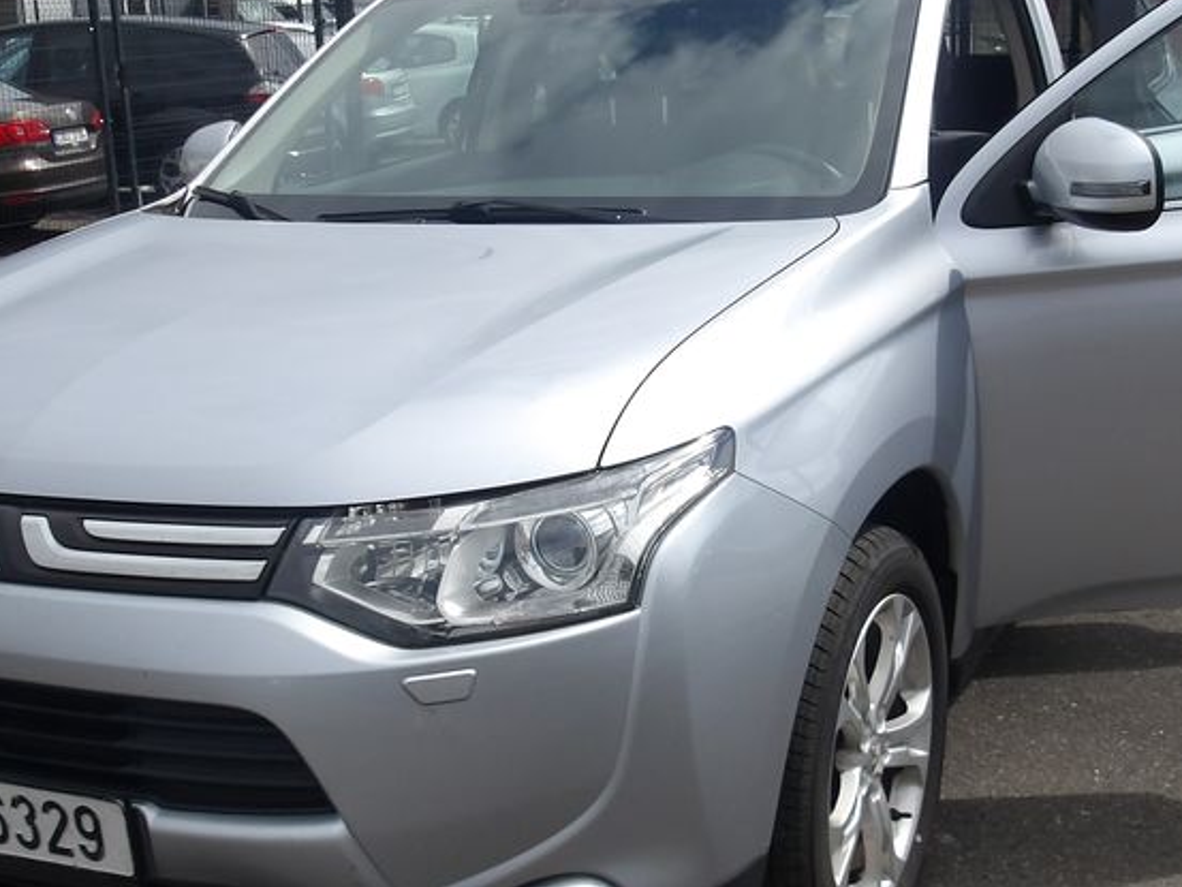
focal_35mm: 50
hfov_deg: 38.1
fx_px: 1708
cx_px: 667
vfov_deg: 29.1
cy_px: 410
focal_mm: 4.9
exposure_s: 1/169
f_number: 10.4
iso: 100
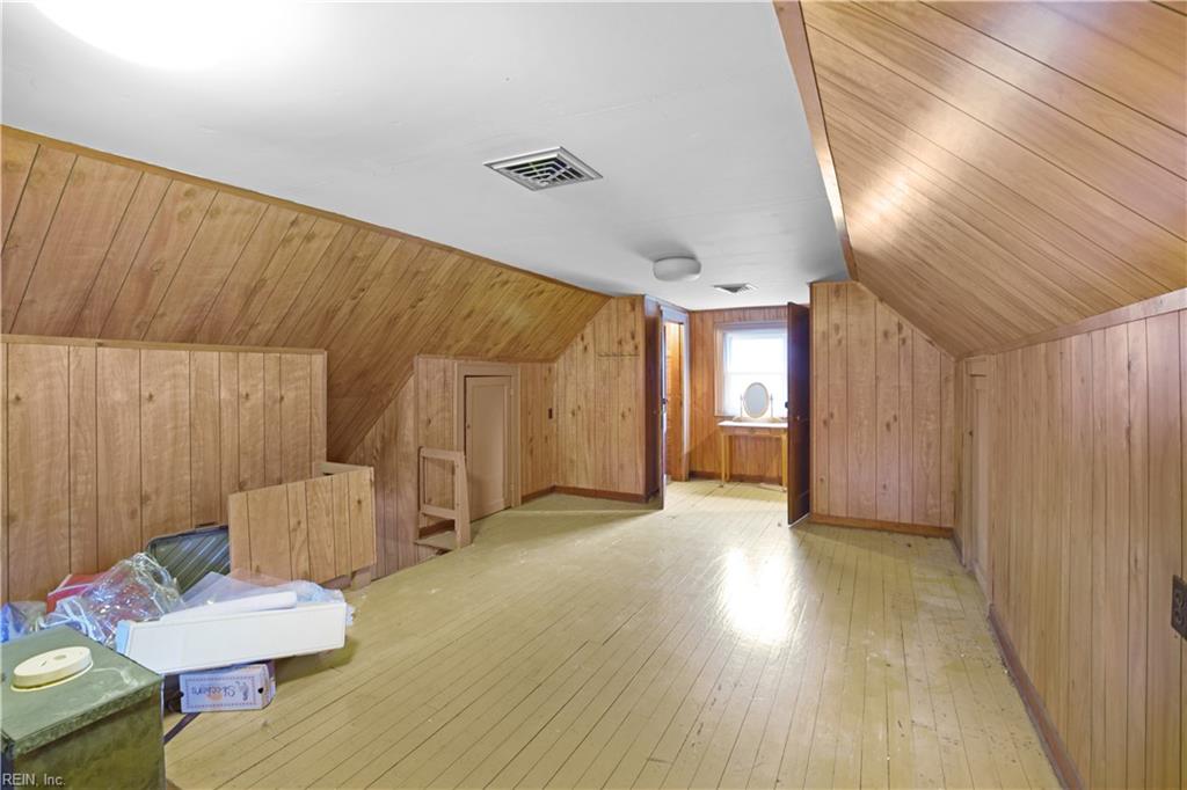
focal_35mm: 15
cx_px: 594
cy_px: 395
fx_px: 494
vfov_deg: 77.3
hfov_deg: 100.4
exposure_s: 2.5
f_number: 8
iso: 100
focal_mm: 10
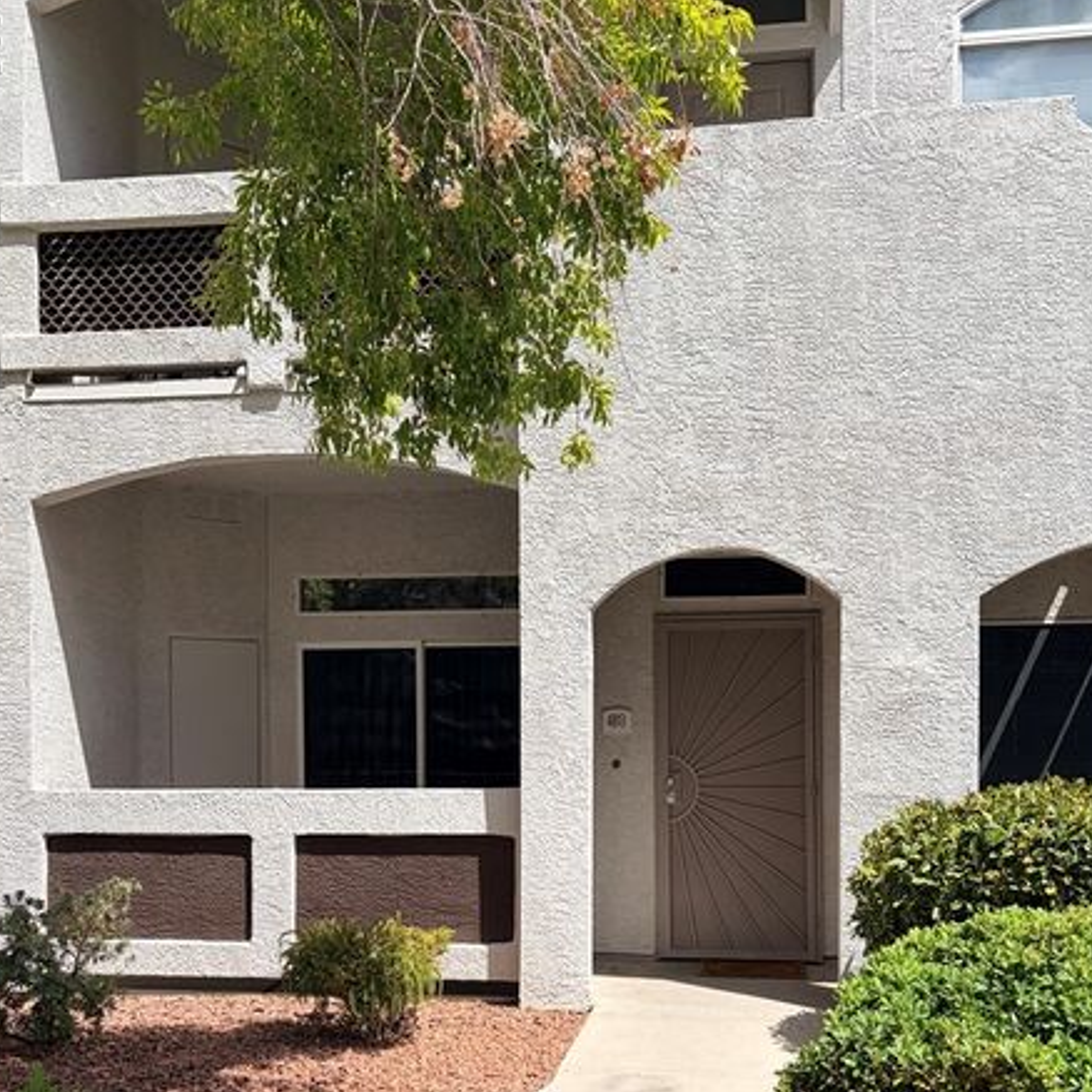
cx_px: 586
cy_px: 729
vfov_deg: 46.5
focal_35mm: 35
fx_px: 1249
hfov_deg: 47.2
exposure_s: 1/3623
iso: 50
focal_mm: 5.96
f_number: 1.6
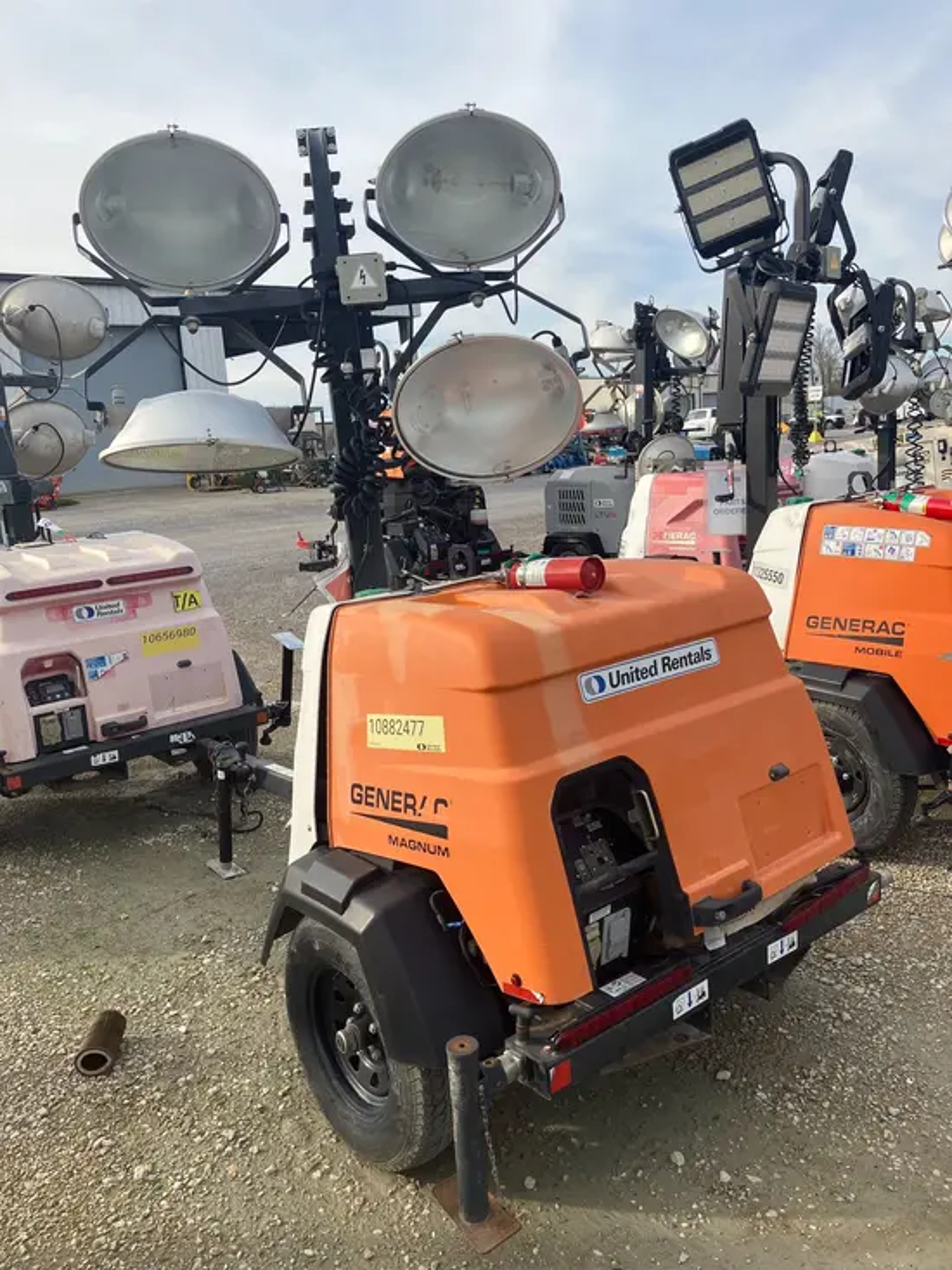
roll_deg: +5.3
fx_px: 1026
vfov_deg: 63.4
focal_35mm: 28
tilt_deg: -9.3
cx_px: 476
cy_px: 635
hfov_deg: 49.8
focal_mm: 3.99
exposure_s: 1/867
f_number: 1.8
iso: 32
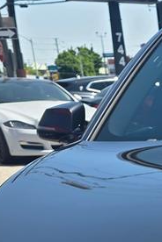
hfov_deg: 10.9
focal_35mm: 111
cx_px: 355
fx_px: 749
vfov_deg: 16.4
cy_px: 385
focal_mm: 6.3
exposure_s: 1/1465
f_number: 1.7
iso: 40
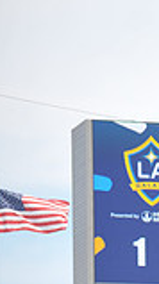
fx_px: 3596
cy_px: 255
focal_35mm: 478
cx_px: 495
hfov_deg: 2.5
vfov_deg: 4.5
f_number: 3.5
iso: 320
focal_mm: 125
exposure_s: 1/2000
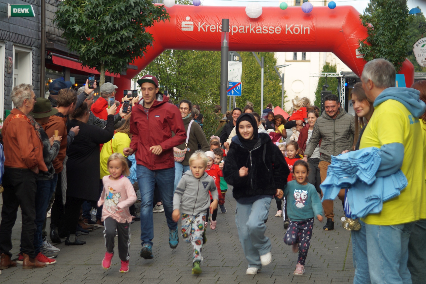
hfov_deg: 18.2
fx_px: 1331
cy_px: 142
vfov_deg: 12.2
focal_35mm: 112
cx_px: 213
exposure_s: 1/160
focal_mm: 75
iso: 125
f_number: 5
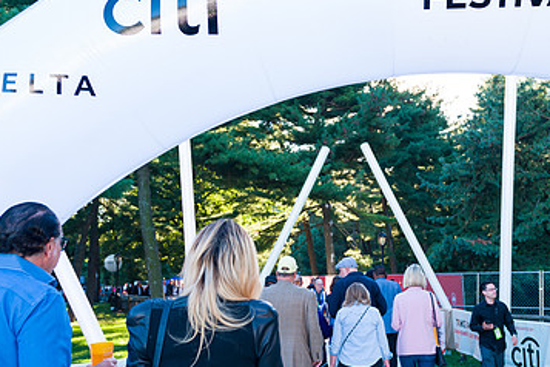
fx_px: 596
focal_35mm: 39
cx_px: 351
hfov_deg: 49.0
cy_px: 197
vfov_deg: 34.2
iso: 250
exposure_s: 1/160
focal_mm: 24
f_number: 5
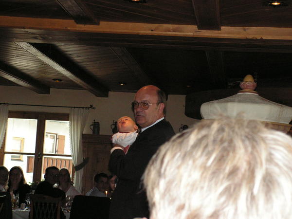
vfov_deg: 15.7
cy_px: 110
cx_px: 146
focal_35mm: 94
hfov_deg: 20.9
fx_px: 793
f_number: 3.3
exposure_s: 1/100
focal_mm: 15.8
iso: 160
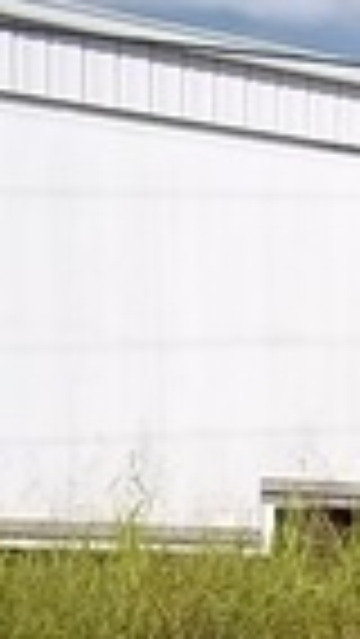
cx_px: 1008
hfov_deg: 7.3
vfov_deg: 13.7
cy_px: 864
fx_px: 2543
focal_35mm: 150
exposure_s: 1/200
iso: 80
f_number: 8
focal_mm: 6.5
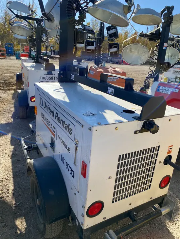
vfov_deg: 67.3
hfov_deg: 53.1
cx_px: 90
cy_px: 120
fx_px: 180
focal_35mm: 26
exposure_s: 1/1464
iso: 32
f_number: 1.8
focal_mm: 4.25
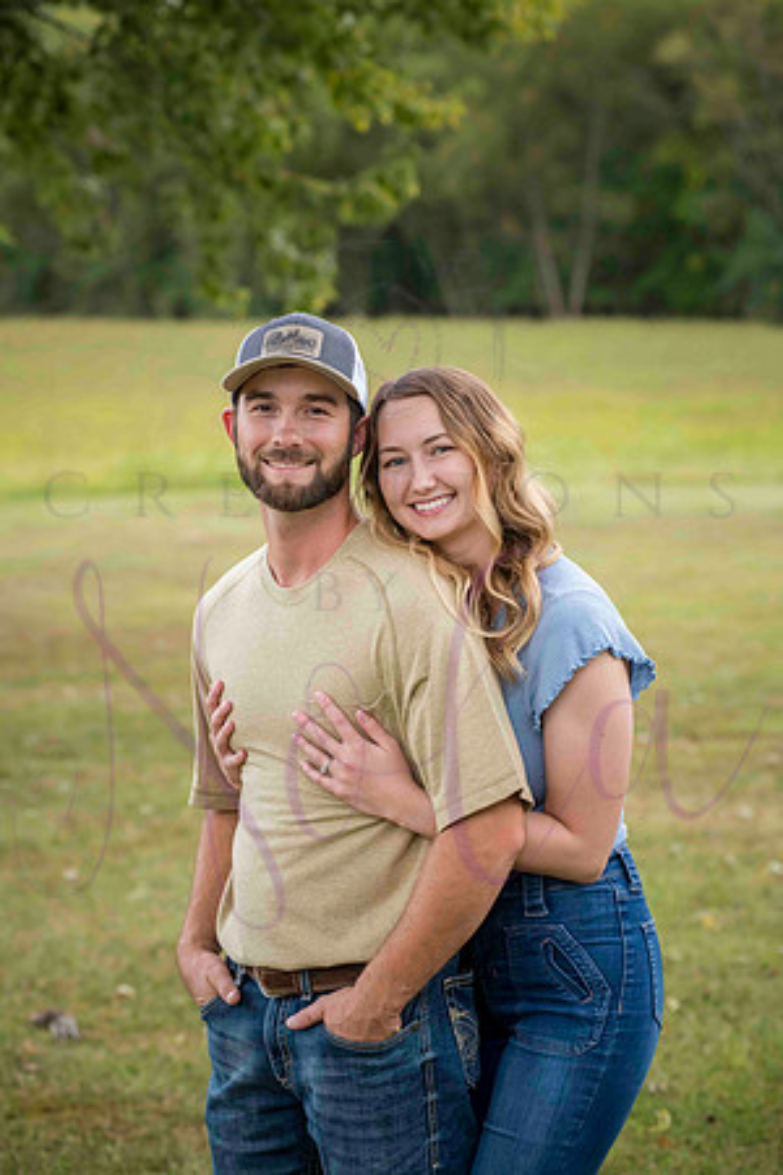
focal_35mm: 92
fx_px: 3001
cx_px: 392
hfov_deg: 14.9
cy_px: 588
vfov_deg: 22.1
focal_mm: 92
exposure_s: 1/320
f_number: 5
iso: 400
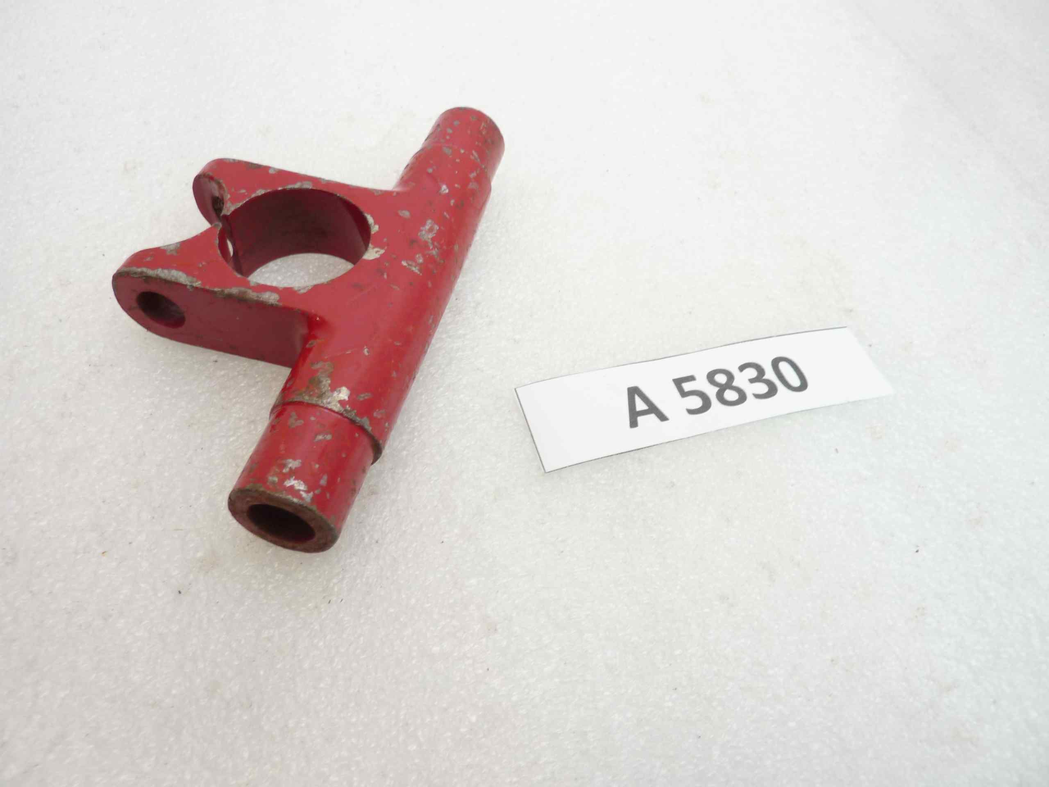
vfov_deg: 54.9
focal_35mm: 25
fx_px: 758
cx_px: 524
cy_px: 394
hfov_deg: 69.4
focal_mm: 4.1
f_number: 3.3
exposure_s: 1/25
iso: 80
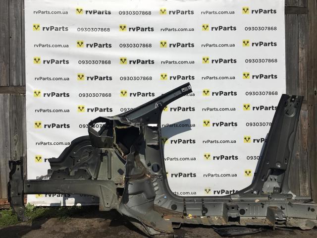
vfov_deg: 48.2
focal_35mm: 29
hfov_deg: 61.7
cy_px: 119
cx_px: 158
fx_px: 266
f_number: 2.2
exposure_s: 1/4808
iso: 25
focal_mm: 4.15
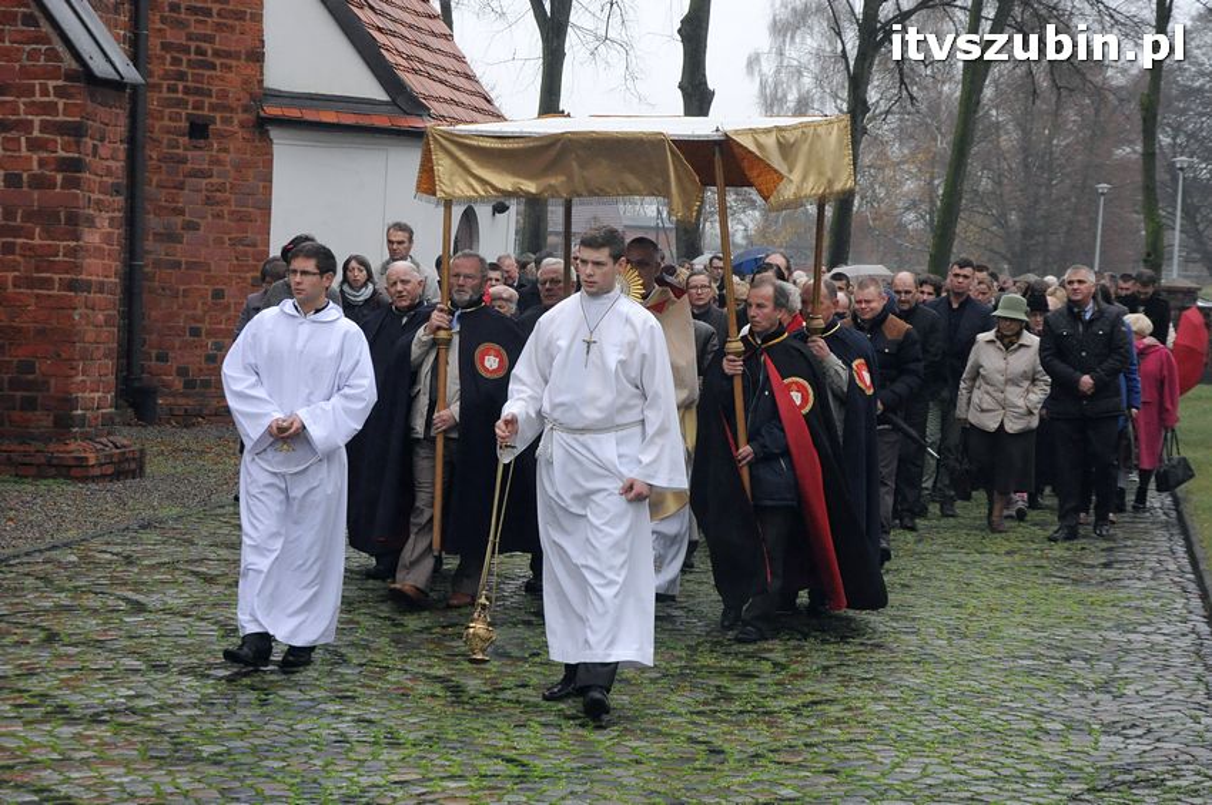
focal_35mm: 78
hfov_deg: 26.0
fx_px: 2623
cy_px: 402
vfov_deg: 17.5
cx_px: 606
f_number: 8
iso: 1600
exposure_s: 1/250
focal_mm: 52
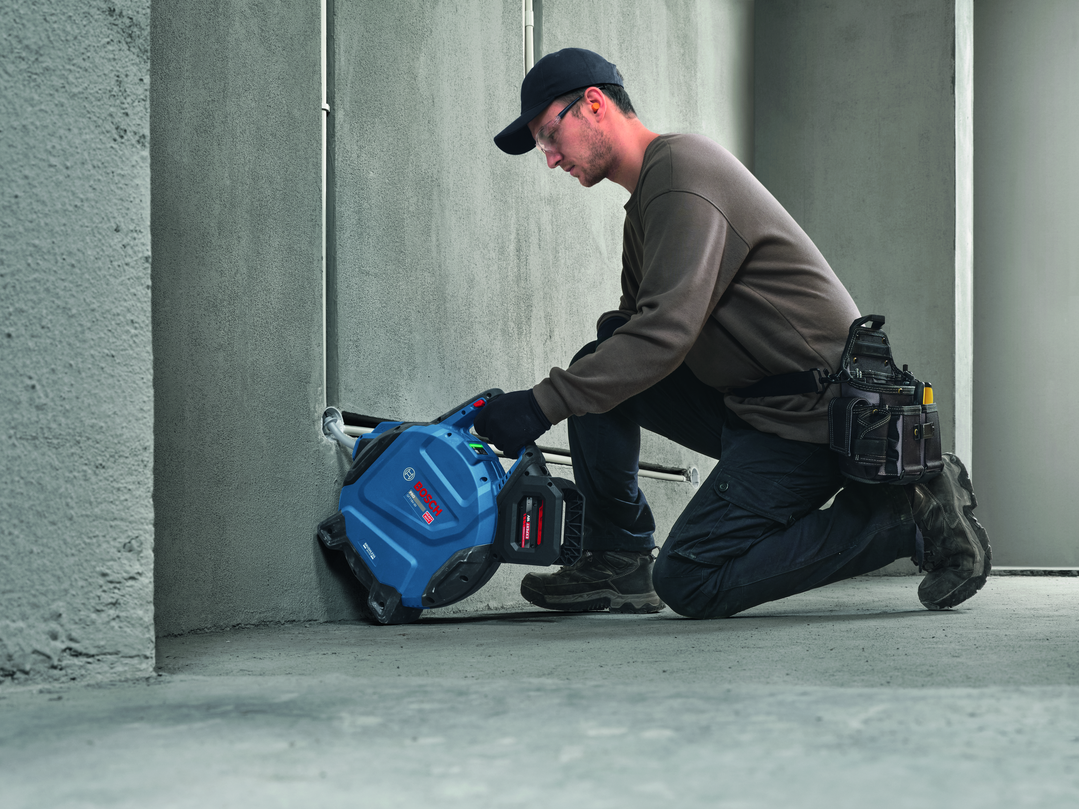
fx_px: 1122
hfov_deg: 51.4
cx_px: 540
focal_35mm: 36
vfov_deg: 39.7
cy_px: 404
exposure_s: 1/125
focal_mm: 45.7
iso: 500
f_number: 11
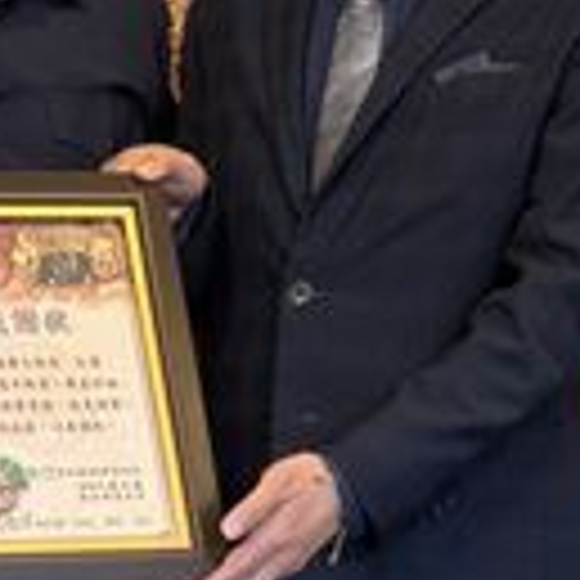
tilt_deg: -3.3
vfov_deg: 8.8
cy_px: 288
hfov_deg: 8.7
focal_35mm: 198
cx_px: -189
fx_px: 3753
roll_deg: -3.0
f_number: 1.78
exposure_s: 1/40
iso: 200
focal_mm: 6.76
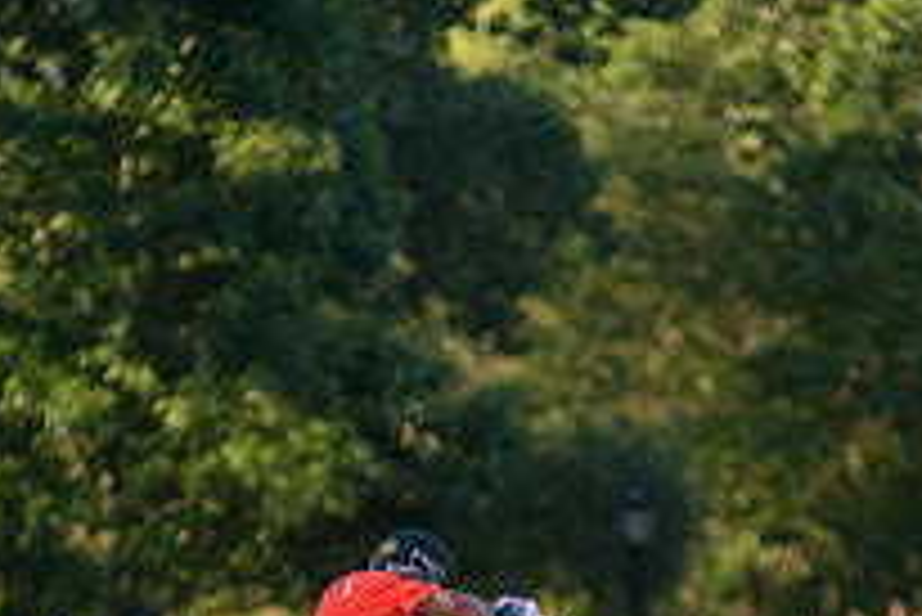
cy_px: 866
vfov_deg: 2.4
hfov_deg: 3.6
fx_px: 14531
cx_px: 405
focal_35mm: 567
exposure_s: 1/1600
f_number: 2.8
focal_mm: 200
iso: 400
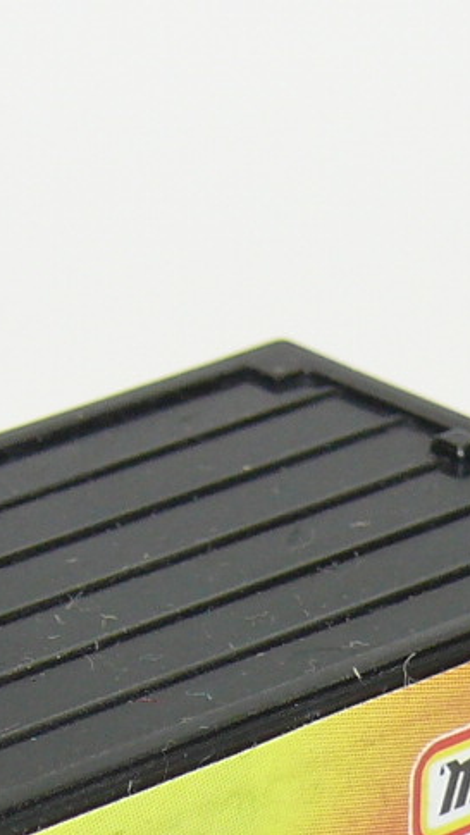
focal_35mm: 266
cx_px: 160
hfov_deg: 4.6
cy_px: 923
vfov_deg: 8.0
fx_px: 5890
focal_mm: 11.3
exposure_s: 1/30
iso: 100
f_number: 4
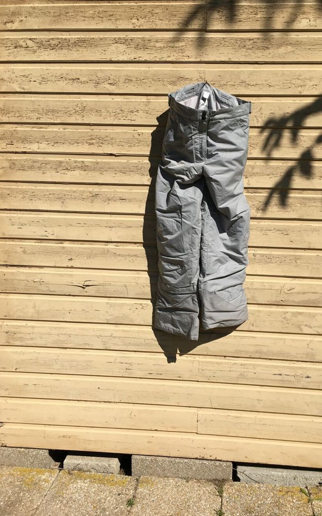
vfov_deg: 61.2
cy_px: 259
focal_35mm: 31
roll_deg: -2.8
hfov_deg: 40.4
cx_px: 192
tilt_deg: -7.7
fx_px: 435
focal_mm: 4.15
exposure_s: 1/2959
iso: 25
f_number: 2.2
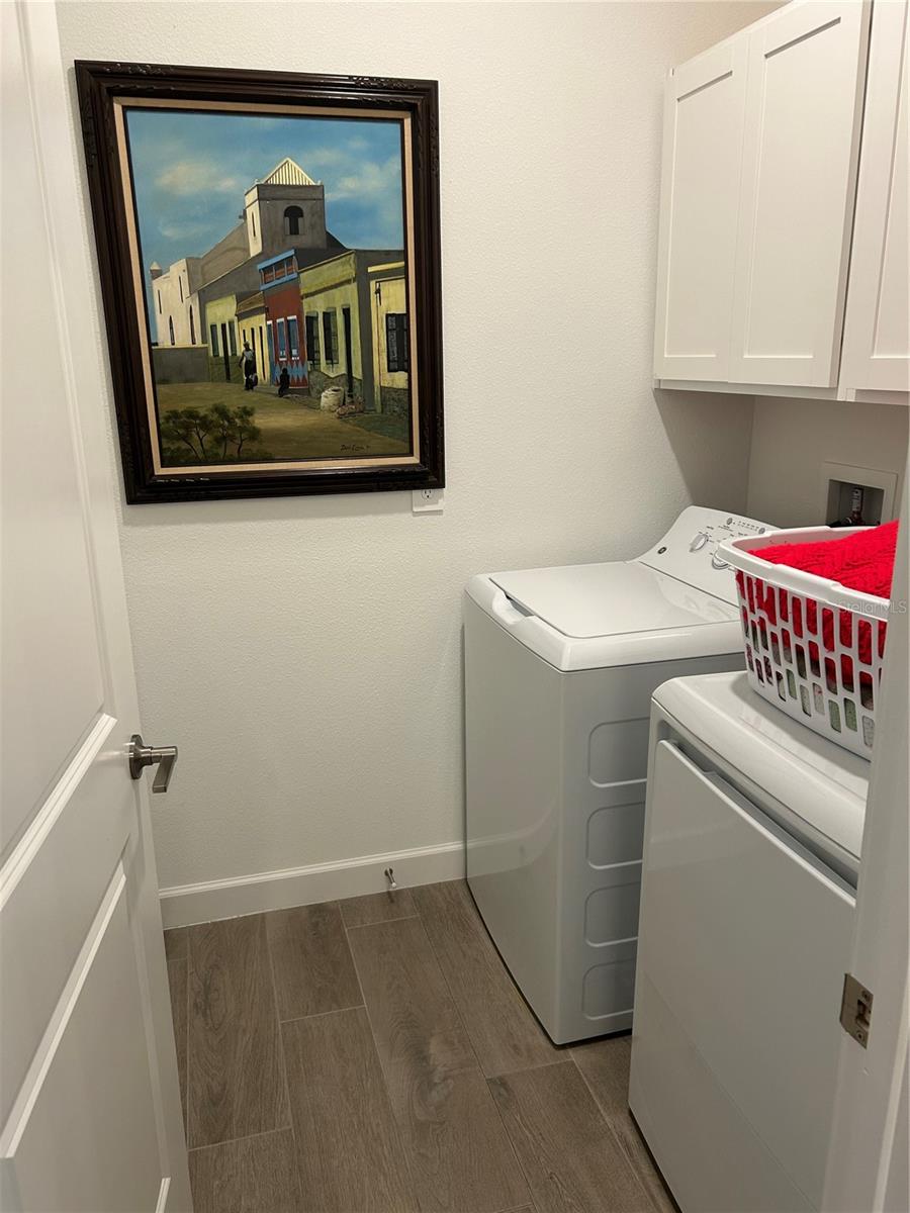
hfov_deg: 53.1
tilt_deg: -15.5
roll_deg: +1.2
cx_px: 455
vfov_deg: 67.3
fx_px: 911
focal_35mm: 26
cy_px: 606
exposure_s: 1/60
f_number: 1.5
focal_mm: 5.7
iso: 100
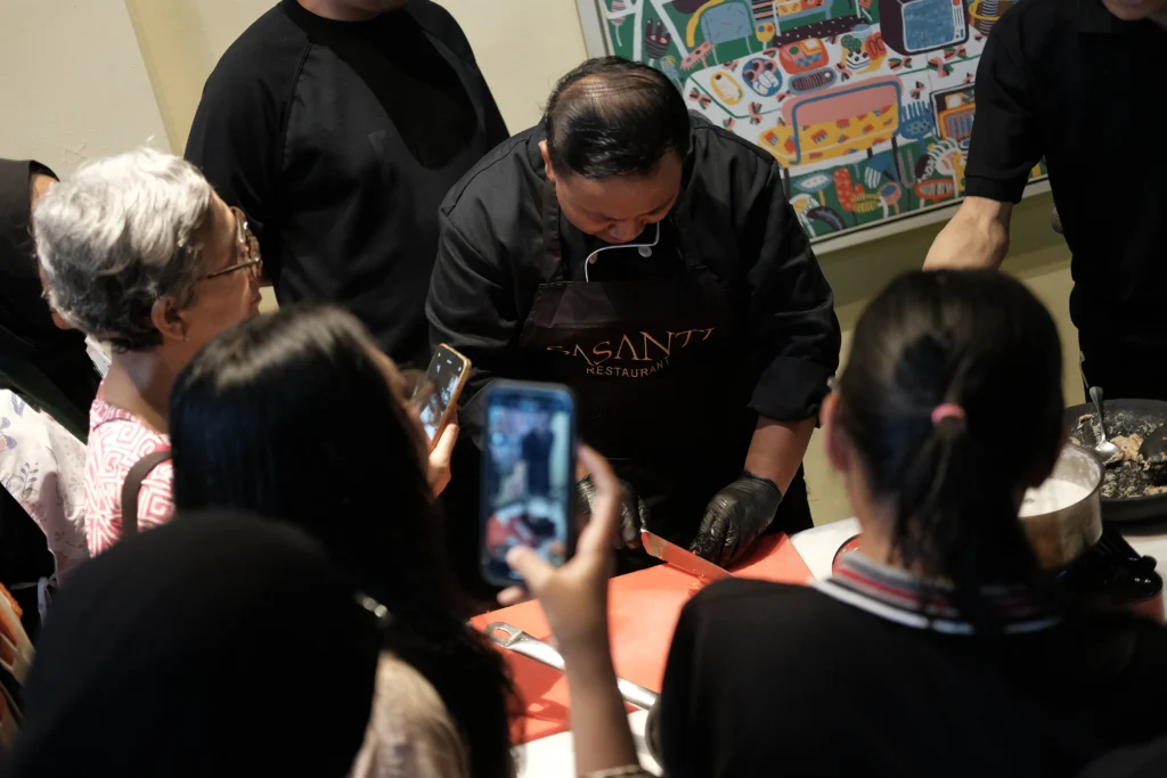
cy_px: 389
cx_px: 584
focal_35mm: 53
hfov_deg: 37.5
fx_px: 1718
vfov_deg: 25.5
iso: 2000
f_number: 2
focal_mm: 35
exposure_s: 1/50
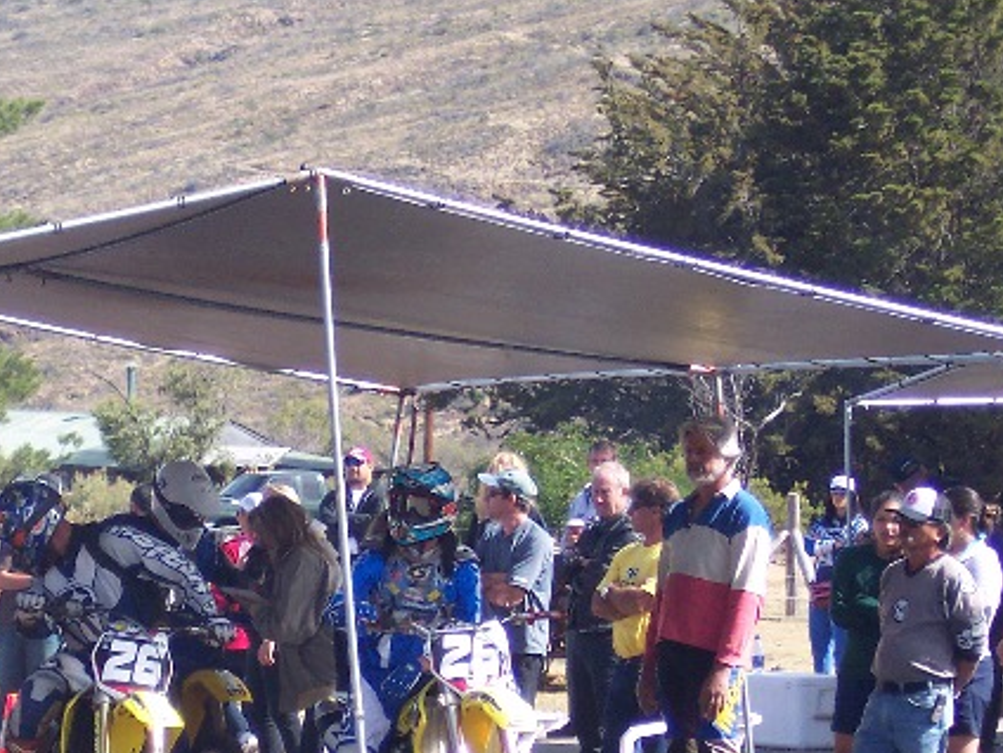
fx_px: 6230
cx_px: 234
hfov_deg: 9.2
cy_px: 644
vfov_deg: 6.9
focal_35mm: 215
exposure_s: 1/350
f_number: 4.8
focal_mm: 24
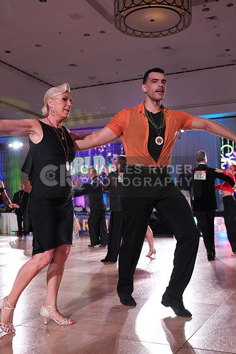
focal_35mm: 39
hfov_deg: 34.2
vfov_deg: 49.5
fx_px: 383
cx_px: 118
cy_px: 177
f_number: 4
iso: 2000
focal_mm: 39
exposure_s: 1/400
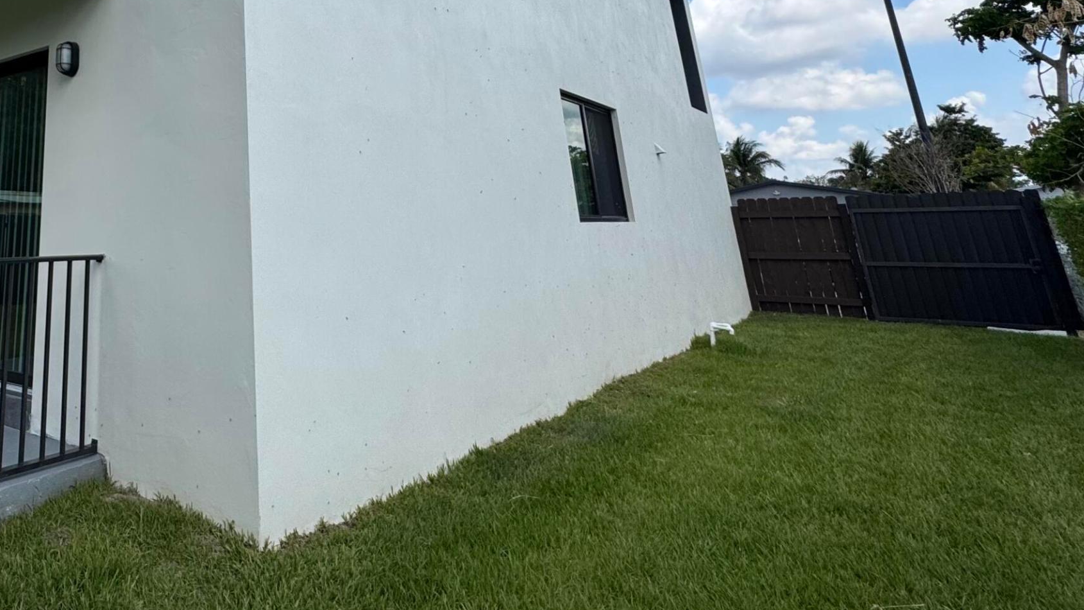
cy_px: 6
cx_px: 201
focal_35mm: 26
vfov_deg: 39.4
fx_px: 747
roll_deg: +1.3
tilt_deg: +17.3
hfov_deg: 64.8
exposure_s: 1/1420
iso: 50
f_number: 2.2
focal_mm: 2.22
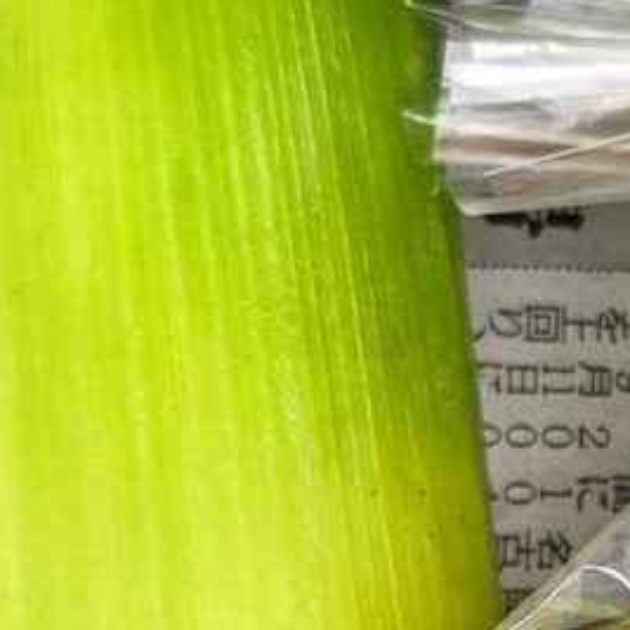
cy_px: 599
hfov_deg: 8.7
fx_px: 4015
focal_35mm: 195
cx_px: 1031
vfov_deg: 8.9
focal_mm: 5.4
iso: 80
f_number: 1.8
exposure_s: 1/180
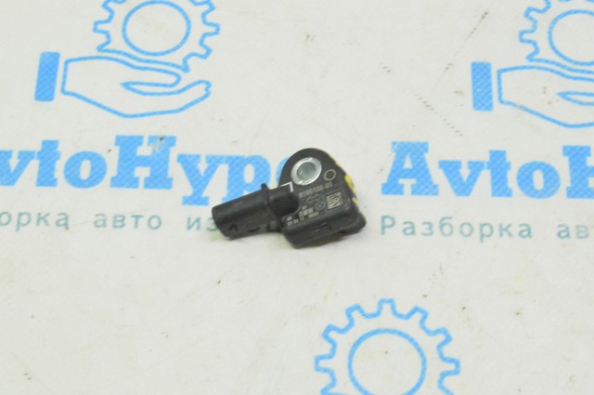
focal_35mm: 82
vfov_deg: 16.5
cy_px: 198
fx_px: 1360
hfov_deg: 24.6
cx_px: 297
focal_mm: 55
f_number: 20
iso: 6400
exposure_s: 1/20
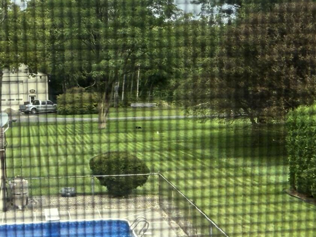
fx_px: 785
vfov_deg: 17.1
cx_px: 155
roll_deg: +0.8
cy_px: 162
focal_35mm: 86
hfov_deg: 22.8
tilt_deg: -8.7
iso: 40
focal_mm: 2.22
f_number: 2.2
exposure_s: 1/697
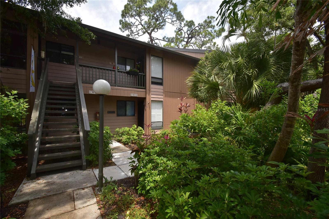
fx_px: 137
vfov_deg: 77.4
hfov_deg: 100.4
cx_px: 164
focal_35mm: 15
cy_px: 110
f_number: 10
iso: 250
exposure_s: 1/200
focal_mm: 10
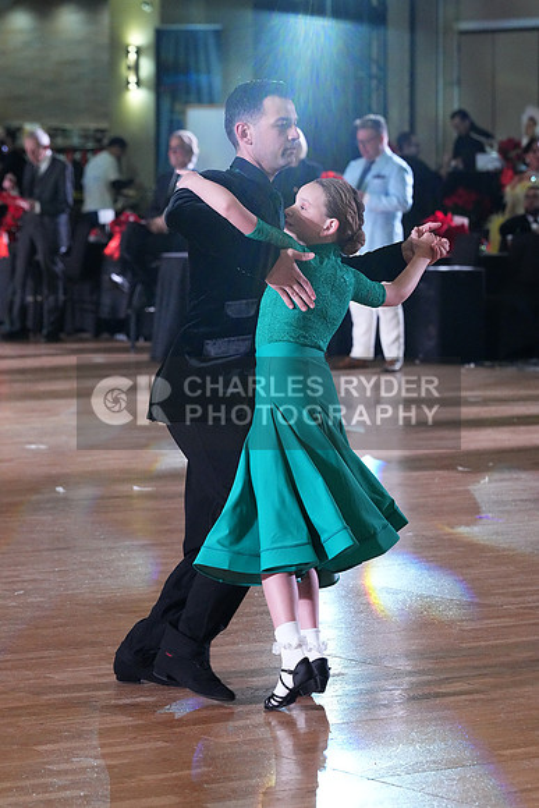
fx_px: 3344
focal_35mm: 149
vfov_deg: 13.8
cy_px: 404
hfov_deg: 9.2
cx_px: 270
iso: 10000
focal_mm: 149
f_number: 6.3
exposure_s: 1/400
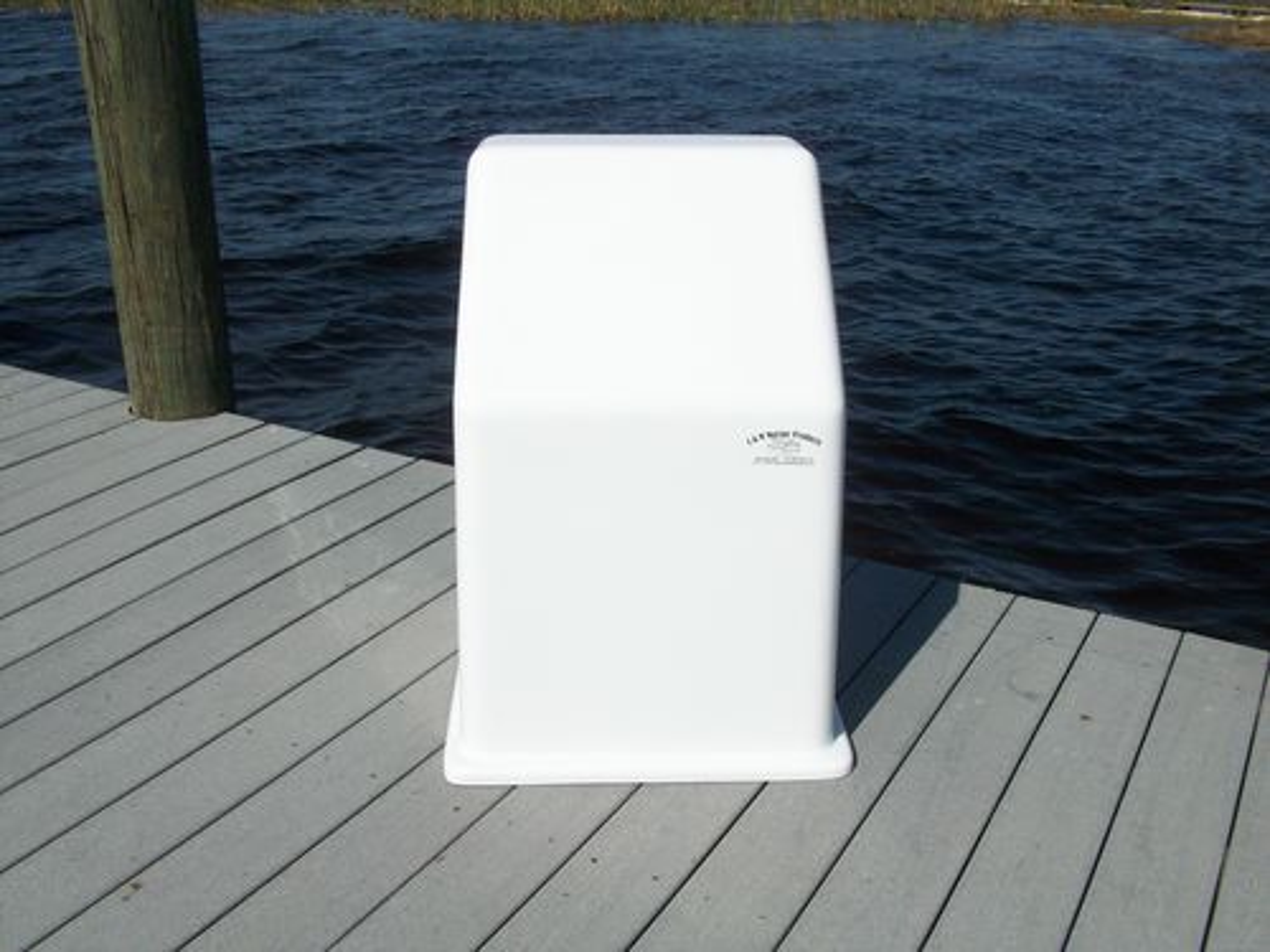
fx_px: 1247
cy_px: 476
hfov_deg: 54.0
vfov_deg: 41.8
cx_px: 635
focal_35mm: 34
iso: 64
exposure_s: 1/874
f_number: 5.5
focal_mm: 5.7
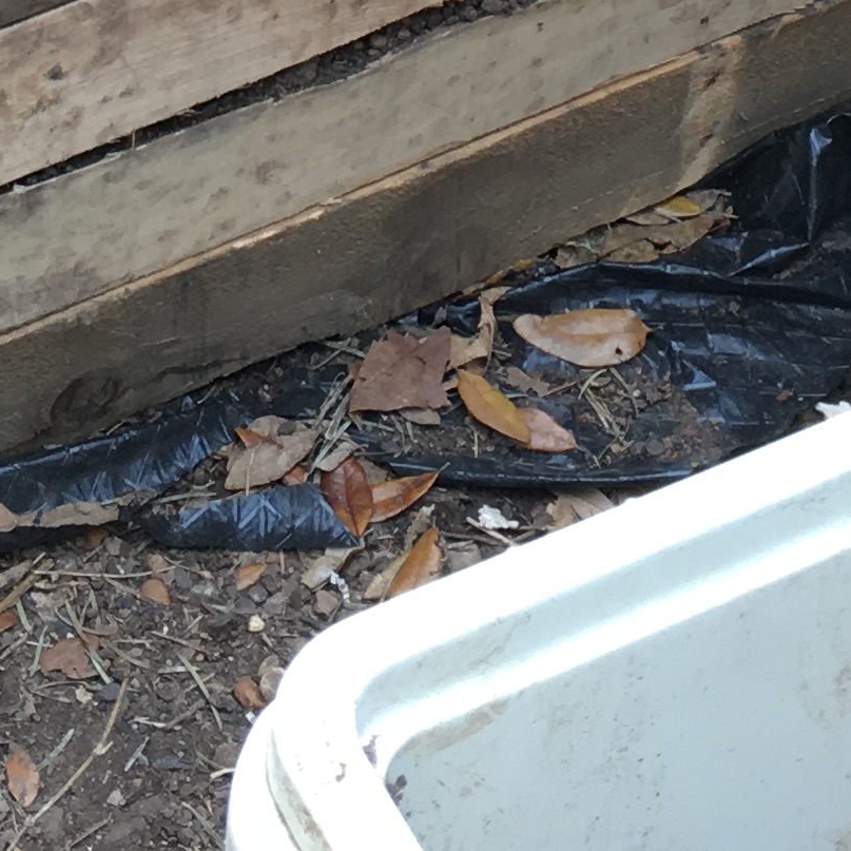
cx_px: 410
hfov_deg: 13.6
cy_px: -851
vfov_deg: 12.1
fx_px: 3560
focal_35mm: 128
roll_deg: -0.6
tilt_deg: -27.1
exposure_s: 1/60
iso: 32
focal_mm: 4.15
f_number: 2.2
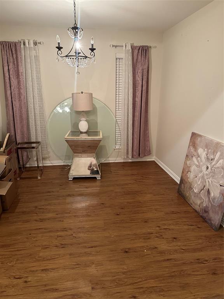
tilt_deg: -16.0
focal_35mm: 24
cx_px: 112
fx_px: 207
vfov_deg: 71.6
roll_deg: -0.6
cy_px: 150
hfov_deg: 56.8
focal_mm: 6.86
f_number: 1.78
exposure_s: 1/60
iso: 640
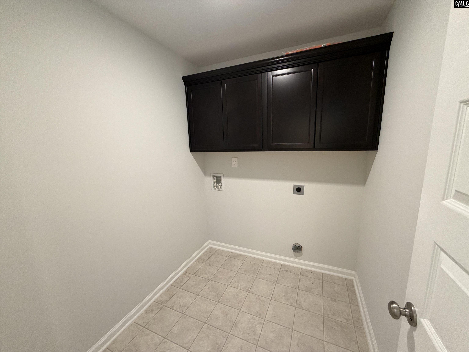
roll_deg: +2.9
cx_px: 234
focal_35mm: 14
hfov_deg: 102.1
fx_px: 190
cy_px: 176
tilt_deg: -9.6
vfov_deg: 85.7
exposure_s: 1/60
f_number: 2.2
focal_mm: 2.22
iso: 200
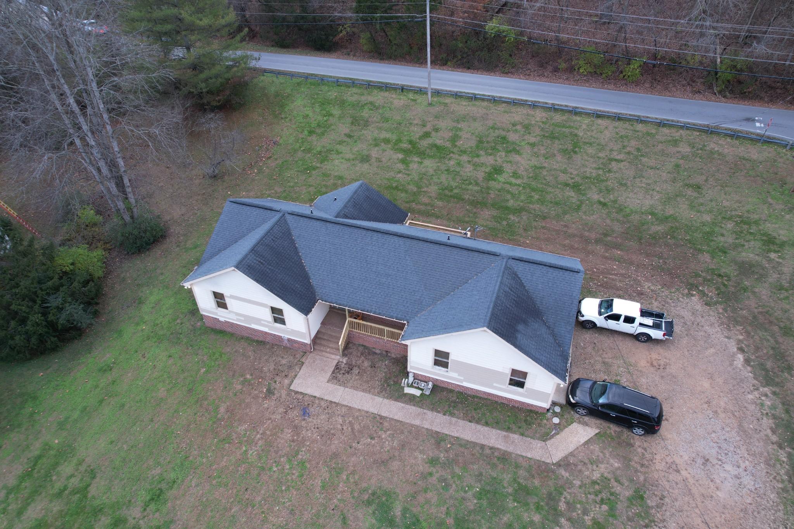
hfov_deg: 78.6
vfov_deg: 57.2
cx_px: 397
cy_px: 264
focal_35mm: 22
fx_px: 485
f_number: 2.8
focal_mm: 8.38
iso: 100
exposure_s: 1/15
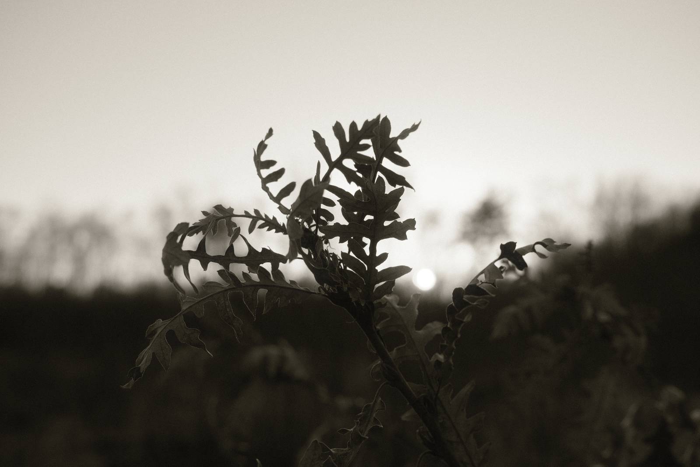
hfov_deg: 47.4
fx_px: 797
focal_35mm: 41
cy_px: 234
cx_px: 350
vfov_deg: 32.6
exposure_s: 1/680
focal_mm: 27.5
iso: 640
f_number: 5.6
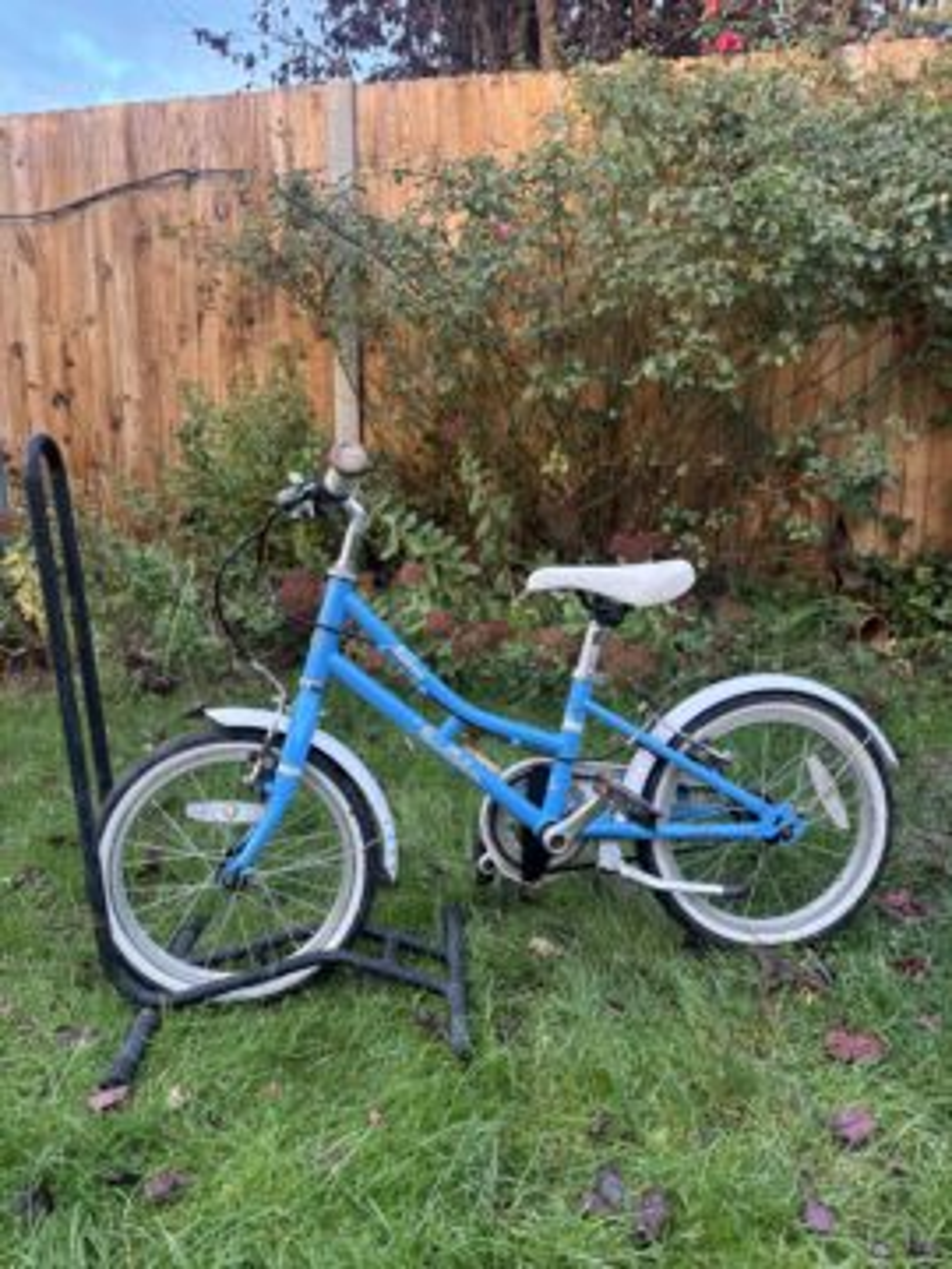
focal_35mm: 26
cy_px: 634
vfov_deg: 67.3
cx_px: 476
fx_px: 953
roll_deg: +0.0
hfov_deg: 53.1
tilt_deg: -9.2
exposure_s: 1/121
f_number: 1.6
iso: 125
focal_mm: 5.96
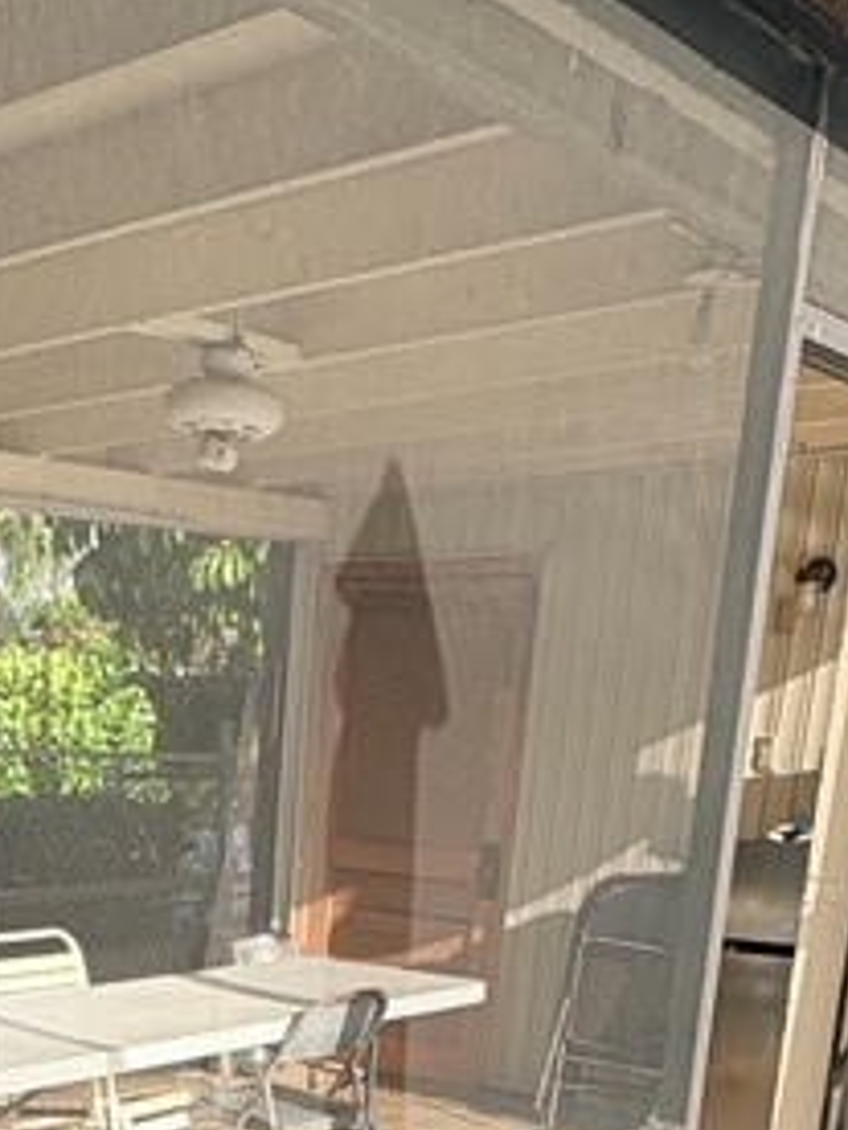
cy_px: 1294
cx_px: 41
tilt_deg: -18.3
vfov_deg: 31.8
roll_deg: -0.9
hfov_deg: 26.8
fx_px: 1698
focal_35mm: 52
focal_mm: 2.22
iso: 50
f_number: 2.2
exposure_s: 1/505
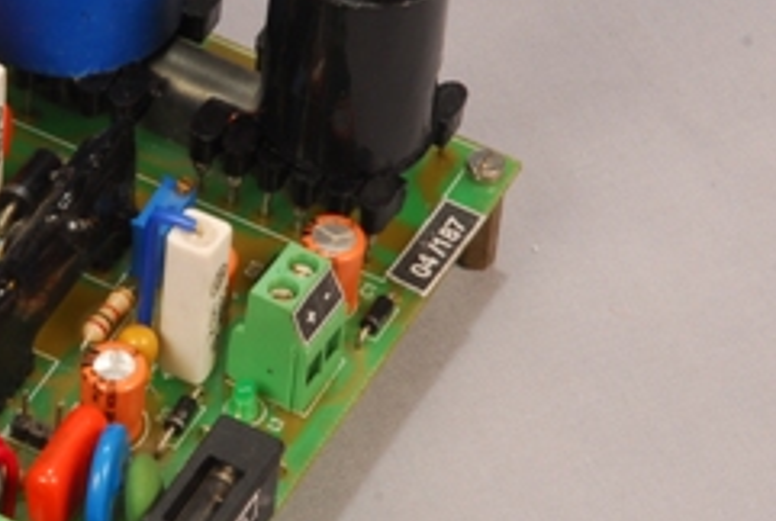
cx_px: 68
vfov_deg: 5.0
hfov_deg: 7.3
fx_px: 6029
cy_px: 209
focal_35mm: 279
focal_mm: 70
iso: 200
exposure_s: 1/250
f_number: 22
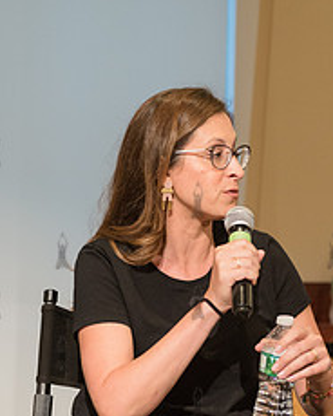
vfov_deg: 13.1
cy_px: 302
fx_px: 1811
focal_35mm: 147
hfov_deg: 10.5
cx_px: 197
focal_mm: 80
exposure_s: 1/200
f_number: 4
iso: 2500
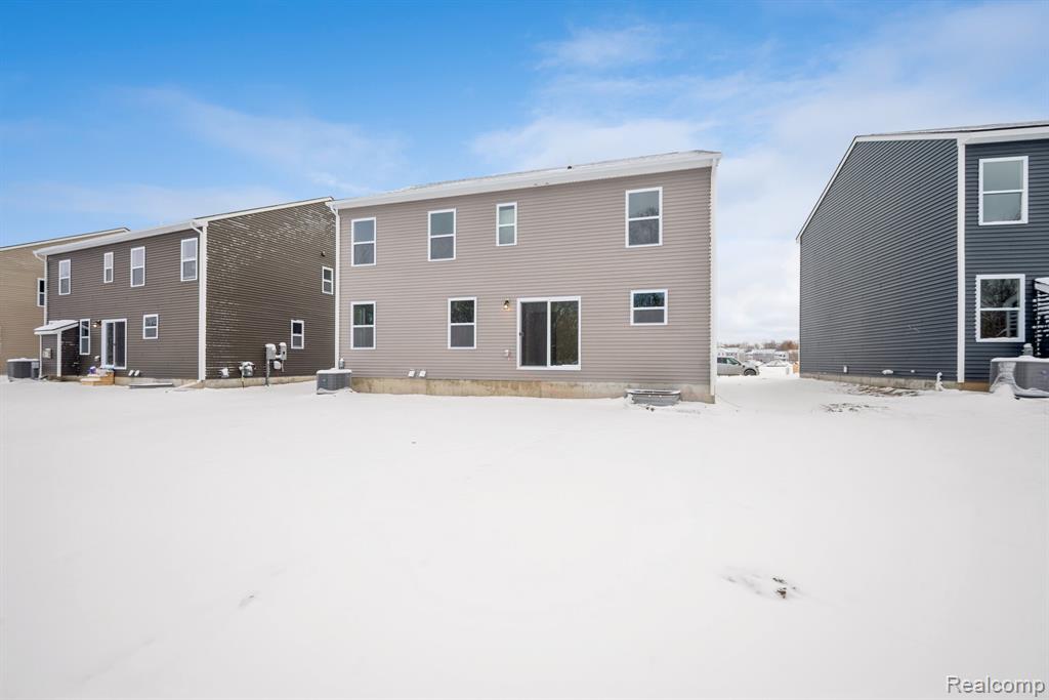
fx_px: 408
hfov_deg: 104.2
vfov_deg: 81.2
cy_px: 350
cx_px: 524
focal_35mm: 14
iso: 50
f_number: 9
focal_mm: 14
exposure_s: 1/25
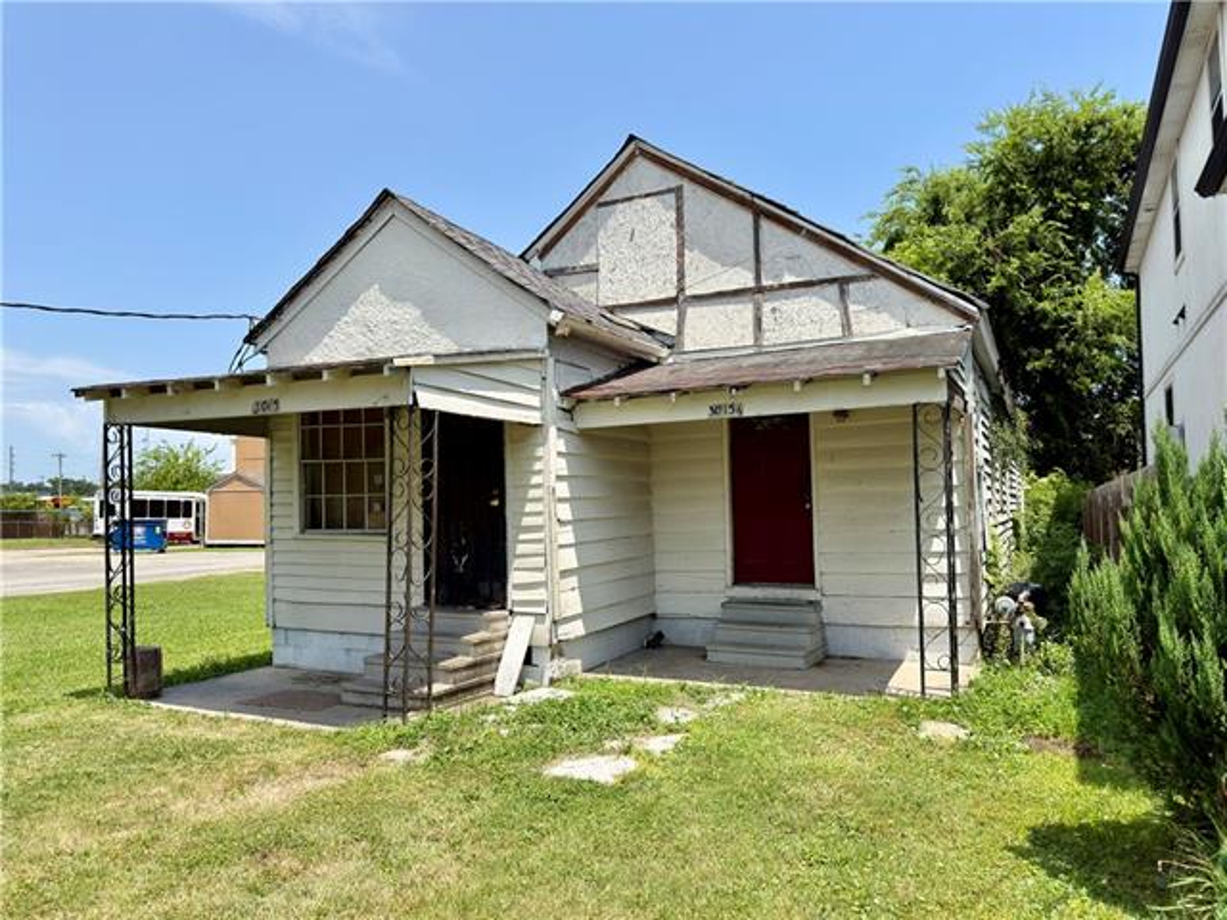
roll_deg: +0.6
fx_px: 851
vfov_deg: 56.8
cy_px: 460
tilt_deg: +4.0
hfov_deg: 71.6
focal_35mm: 24
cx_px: 614
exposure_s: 1/3401
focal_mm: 6.76
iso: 64
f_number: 1.78
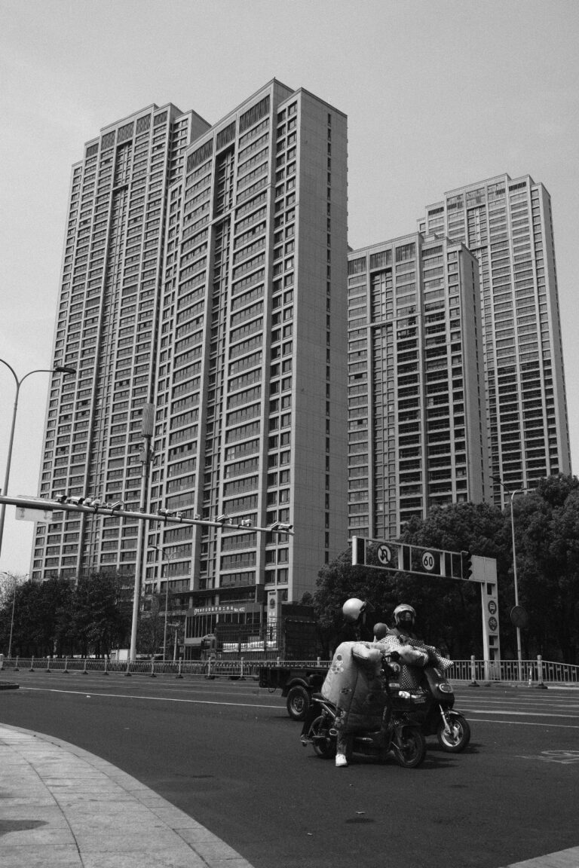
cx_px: 290
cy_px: 434
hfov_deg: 37.9
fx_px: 844
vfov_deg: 54.4
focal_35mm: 35
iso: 200
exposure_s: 1/250
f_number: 11
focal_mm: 23
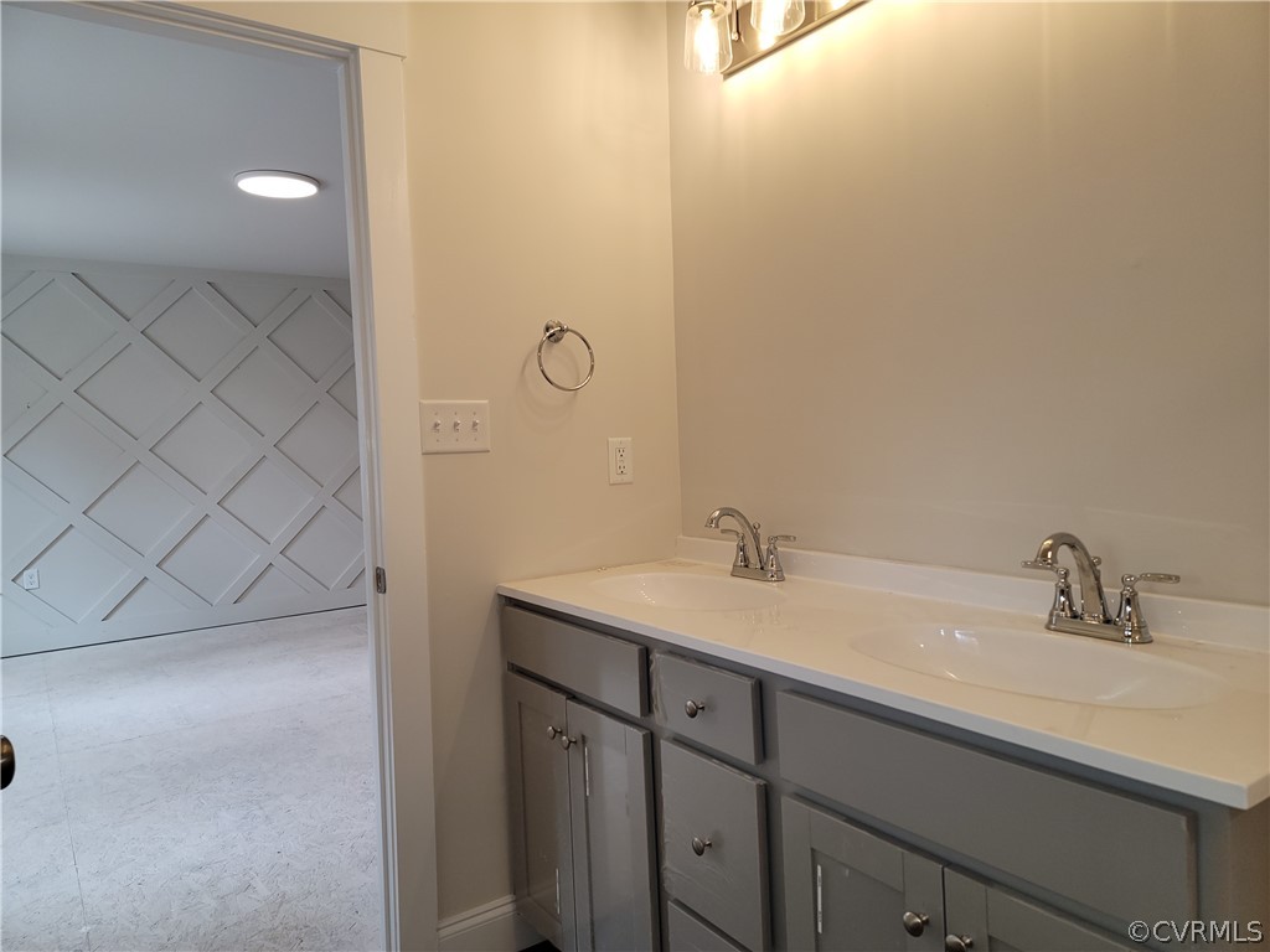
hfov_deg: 71.6
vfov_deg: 56.8
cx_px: 635
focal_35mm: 24
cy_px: 476
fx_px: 881
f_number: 1.8
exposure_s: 1/60
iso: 50
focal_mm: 6.7
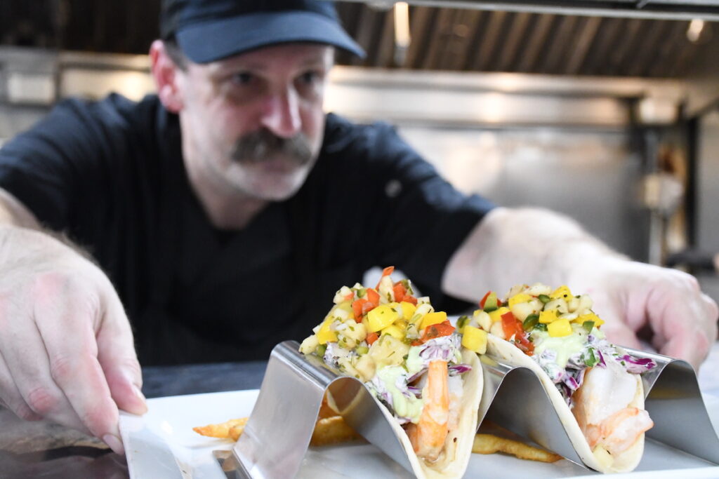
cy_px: 240
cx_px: 360
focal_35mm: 51
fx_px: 1019
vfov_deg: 26.5
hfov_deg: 38.9
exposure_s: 1/160
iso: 8000
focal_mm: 34
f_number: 6.3
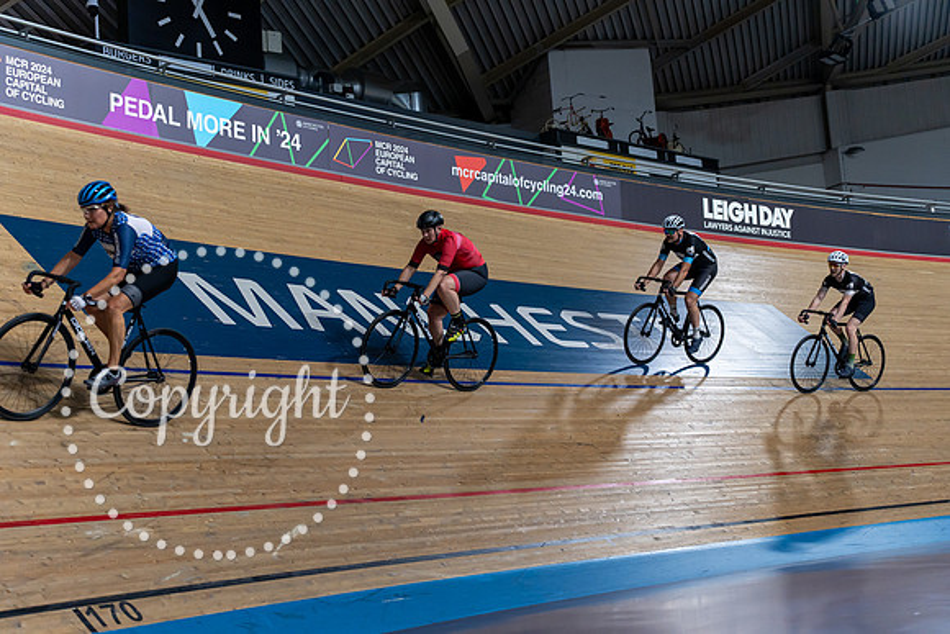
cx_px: 475
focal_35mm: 50
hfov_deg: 39.6
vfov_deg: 27.0
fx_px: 1320
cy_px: 317
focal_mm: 50
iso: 2500
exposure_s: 1/1000
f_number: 2.8
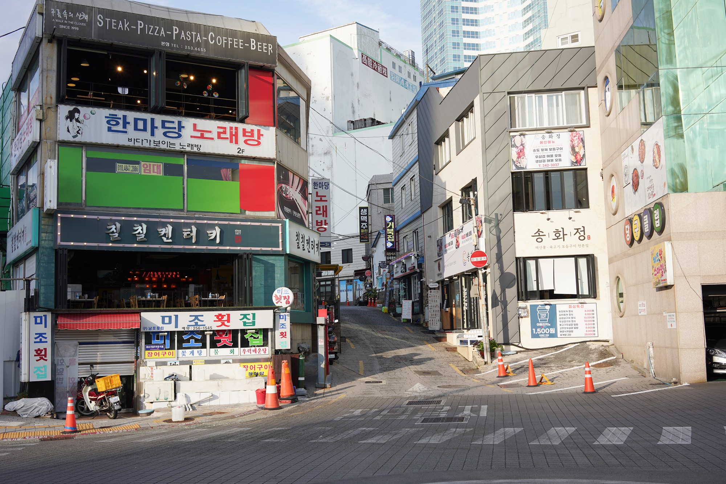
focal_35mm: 35
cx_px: 363
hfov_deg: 54.4
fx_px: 706
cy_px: 242
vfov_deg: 37.9
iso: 100
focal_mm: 35
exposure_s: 1/160
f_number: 7.1
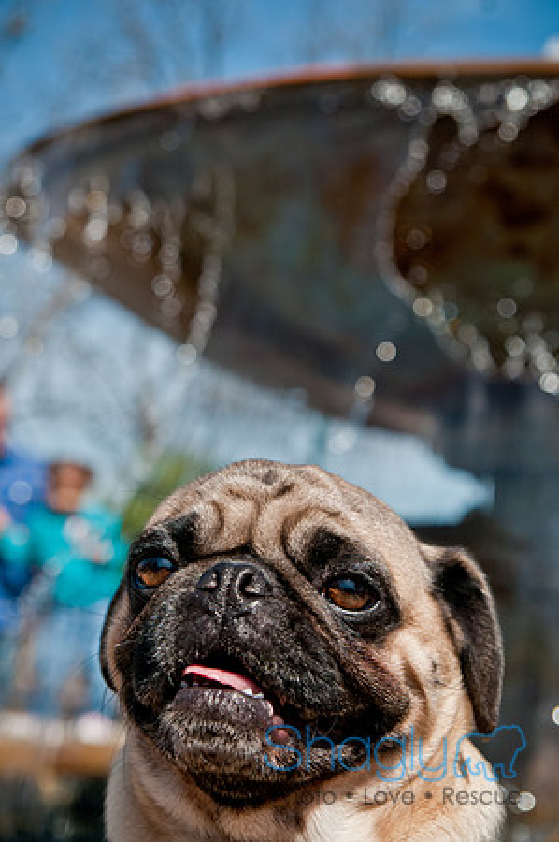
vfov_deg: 27.0
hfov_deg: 18.1
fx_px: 1751
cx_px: 280
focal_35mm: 75
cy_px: 421
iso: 400
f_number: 4.5
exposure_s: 1/2500
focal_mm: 50
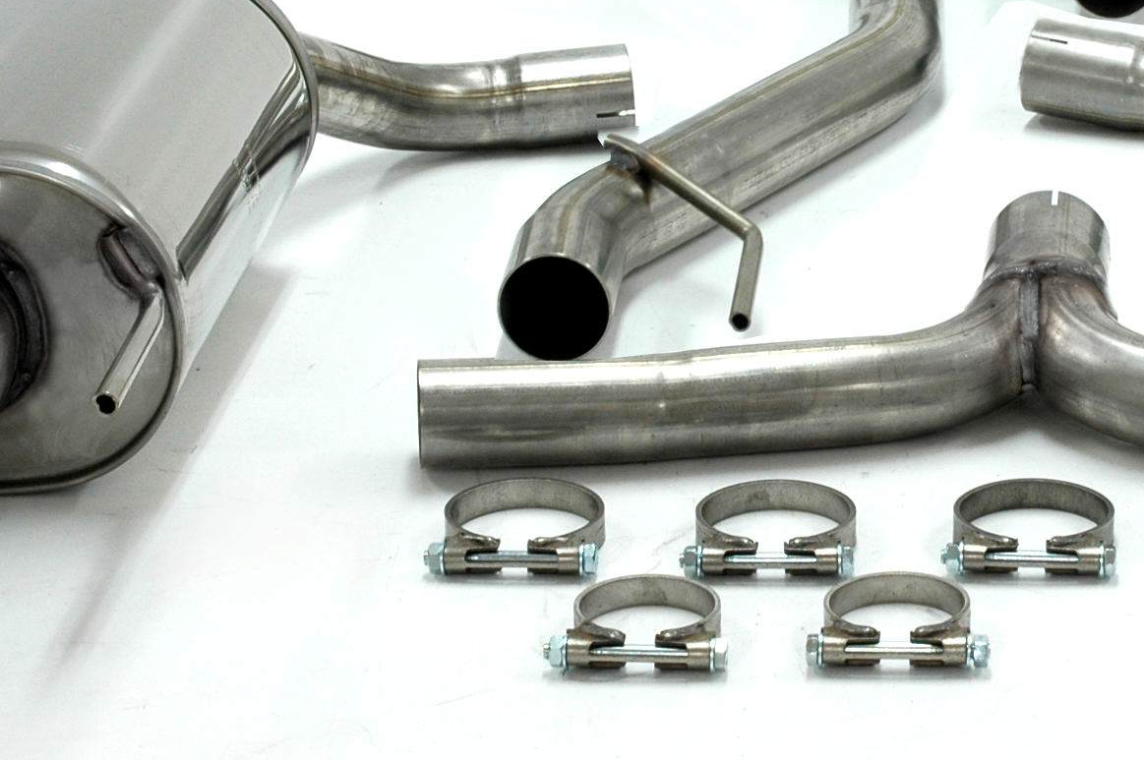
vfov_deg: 11.4
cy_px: 266
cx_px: 881
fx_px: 3819
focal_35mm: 120
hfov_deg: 16.9
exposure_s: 1/4
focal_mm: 31
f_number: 11
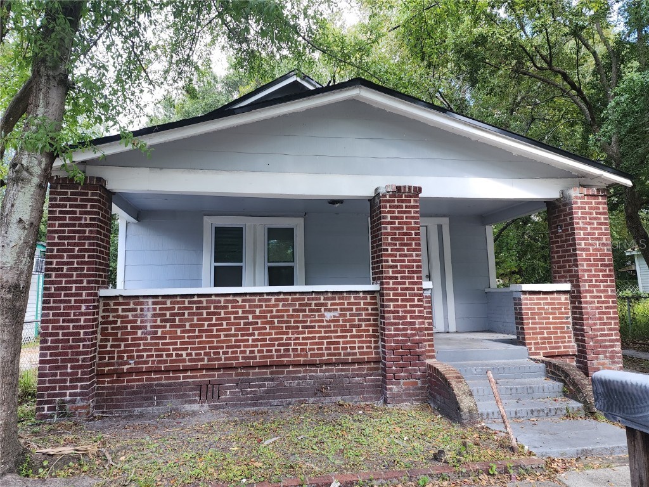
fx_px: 431
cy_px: 244
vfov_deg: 58.9
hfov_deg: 73.9
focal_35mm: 23
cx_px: 324
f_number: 1.8
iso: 20
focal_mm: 6.4
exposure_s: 1/120
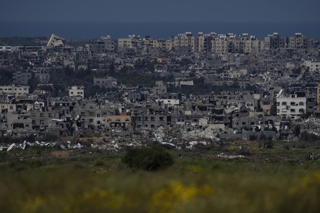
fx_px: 5334
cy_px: 106
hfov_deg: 3.4
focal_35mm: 600
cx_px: 160
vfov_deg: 2.3
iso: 400
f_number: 5.6
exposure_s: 1/10000
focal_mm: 600
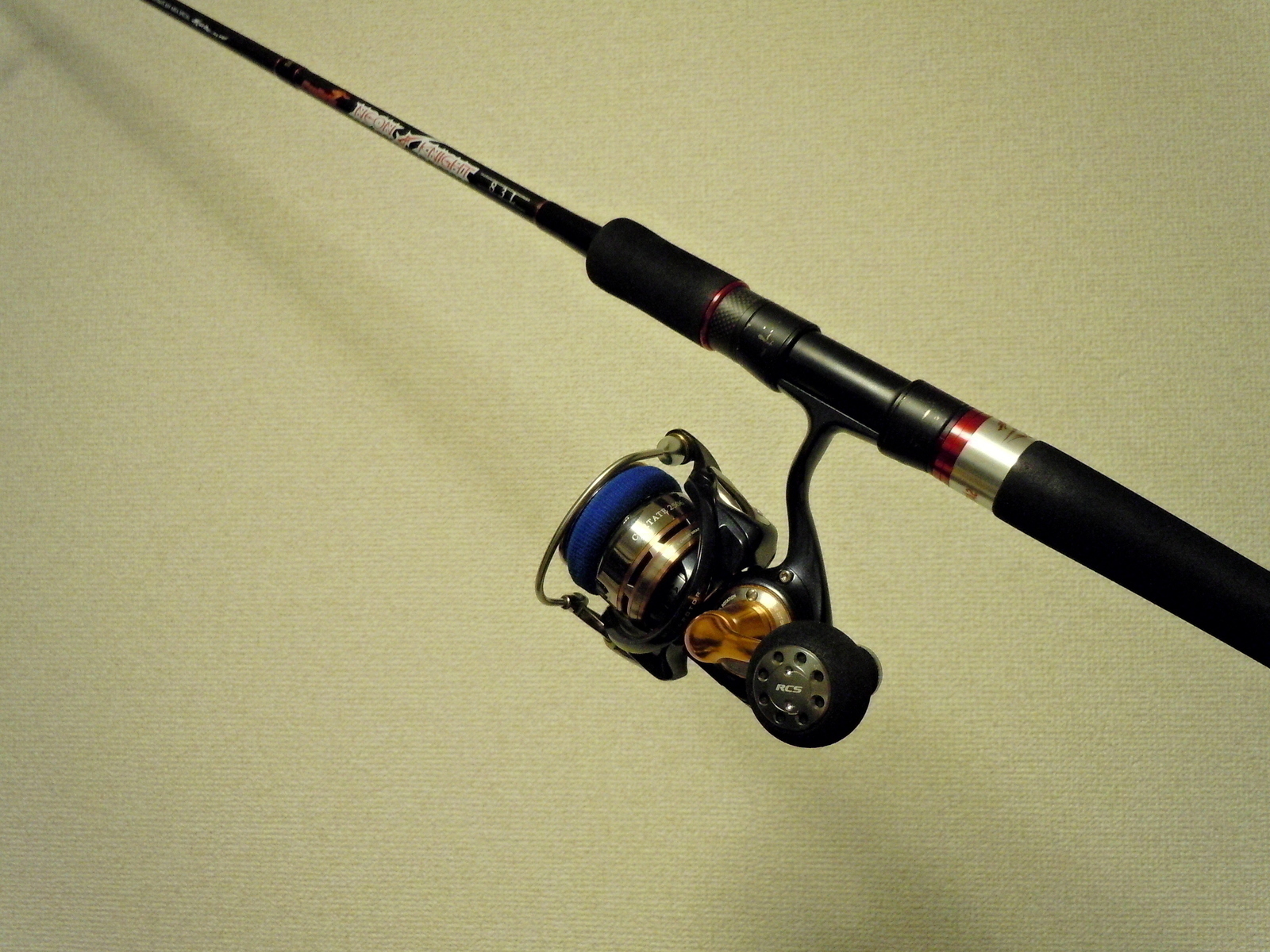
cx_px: 635
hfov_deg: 63.4
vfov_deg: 49.7
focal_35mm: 28
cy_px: 476
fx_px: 1027
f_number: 3.7
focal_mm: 5
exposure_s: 1/25
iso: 400
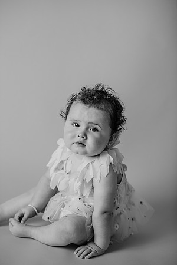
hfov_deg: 16.1
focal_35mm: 85
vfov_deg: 23.9
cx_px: 88
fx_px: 627
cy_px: 132
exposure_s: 1/160
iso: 100
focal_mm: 85
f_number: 2.8
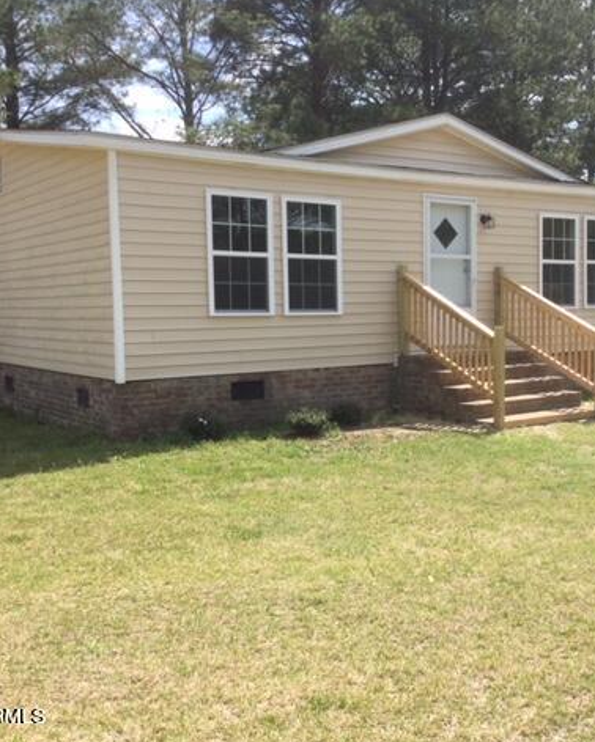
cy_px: 373
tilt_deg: -3.9
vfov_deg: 44.8
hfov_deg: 36.2
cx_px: 390
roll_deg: +0.1
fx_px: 902
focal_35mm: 41
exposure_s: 1/791
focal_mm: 3.3
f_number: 2.4
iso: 25
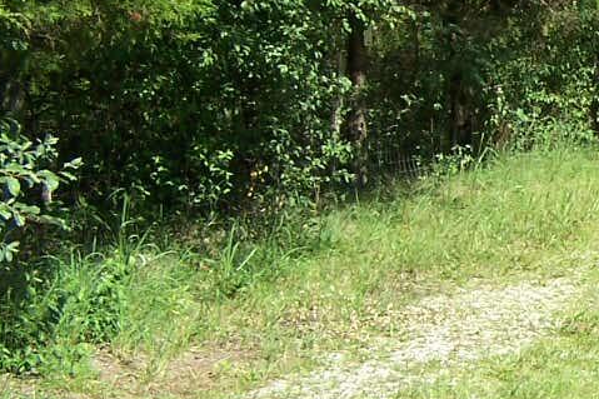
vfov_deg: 10.7
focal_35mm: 128
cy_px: 198
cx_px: 890
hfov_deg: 14.9
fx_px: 2129
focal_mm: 6.3
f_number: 2.8
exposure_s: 1/750
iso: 80
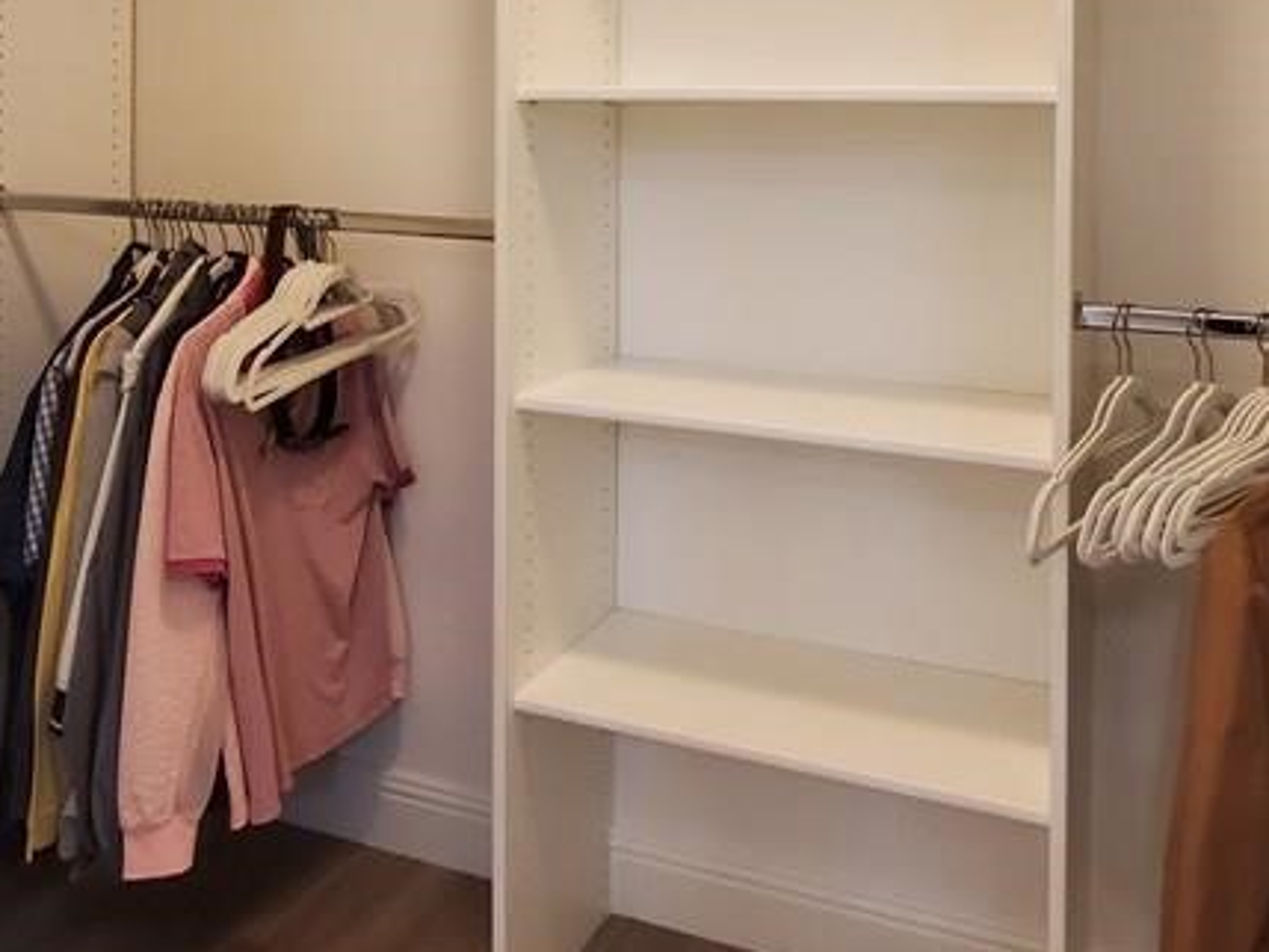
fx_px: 1137
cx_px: 751
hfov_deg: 57.9
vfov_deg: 41.6
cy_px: 86
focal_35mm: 31
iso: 400
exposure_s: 1/59
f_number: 2.2
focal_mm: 1.8
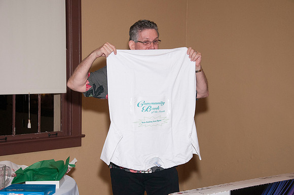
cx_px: 147
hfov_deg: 29.9
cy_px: 98
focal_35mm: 68
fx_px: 550
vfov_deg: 20.1
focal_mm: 45
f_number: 5.6
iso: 800
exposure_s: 1/80
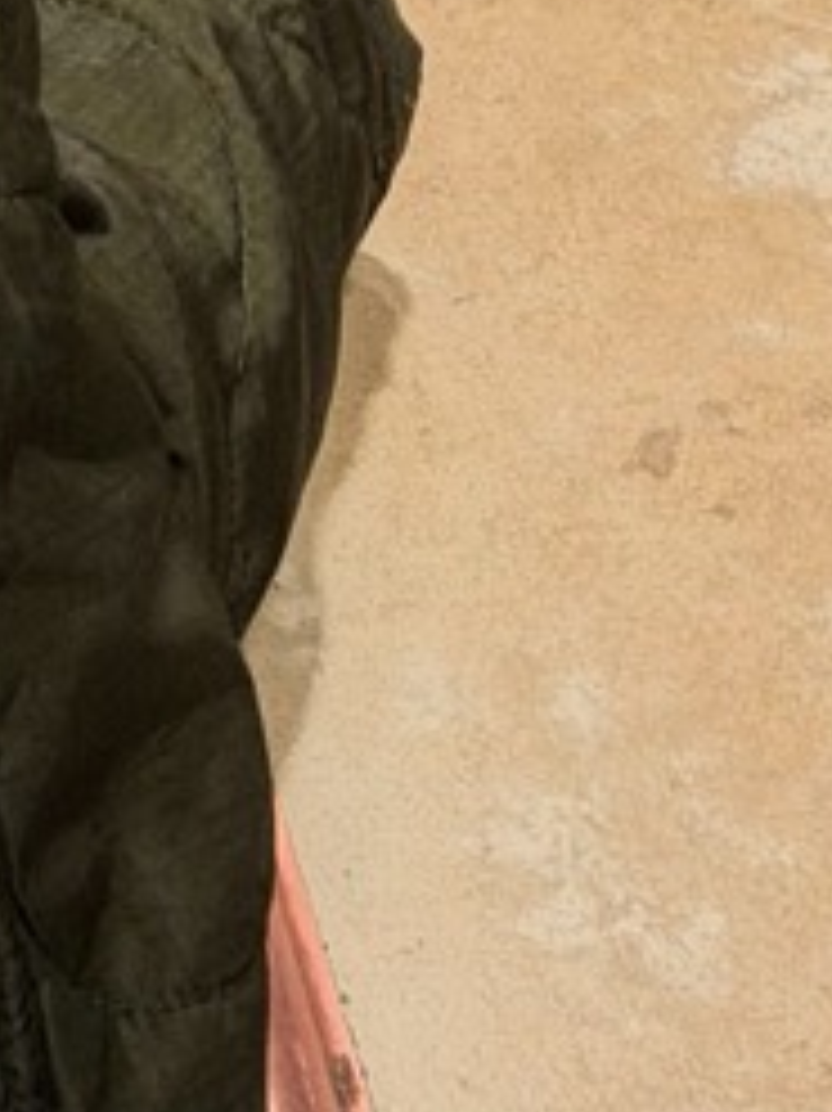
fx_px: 8724
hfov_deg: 5.5
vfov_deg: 6.7
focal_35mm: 272
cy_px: -2035
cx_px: 288
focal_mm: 6.76
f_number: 1.78
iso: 250
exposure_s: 1/60
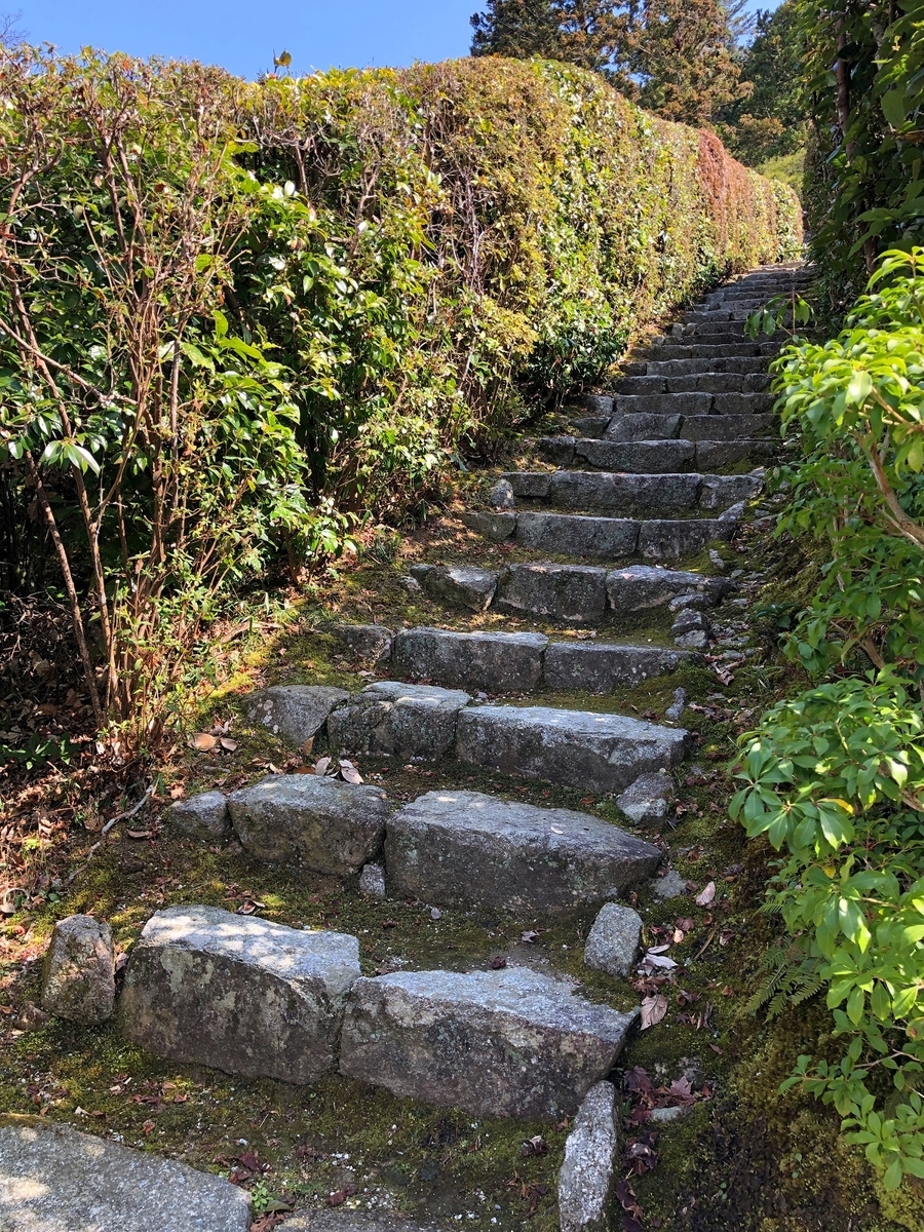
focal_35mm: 28
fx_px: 997
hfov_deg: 49.7
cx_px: 462
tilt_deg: -2.5
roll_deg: +0.4
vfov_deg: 63.4
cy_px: 616
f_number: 1.8
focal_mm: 3.99
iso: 20
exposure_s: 1/195
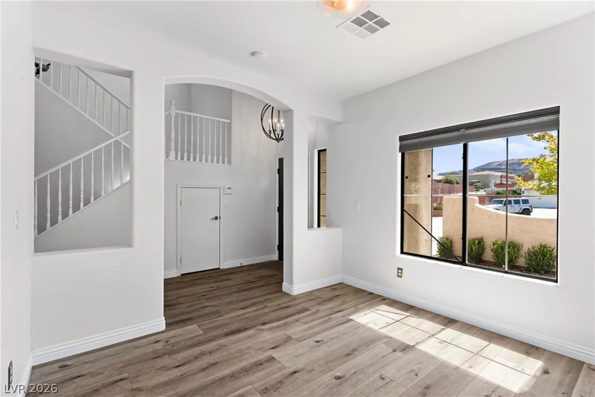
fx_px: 281
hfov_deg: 93.3
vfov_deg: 70.5
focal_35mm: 17
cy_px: 198
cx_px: 298
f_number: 8
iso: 400
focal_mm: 17
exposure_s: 1/80
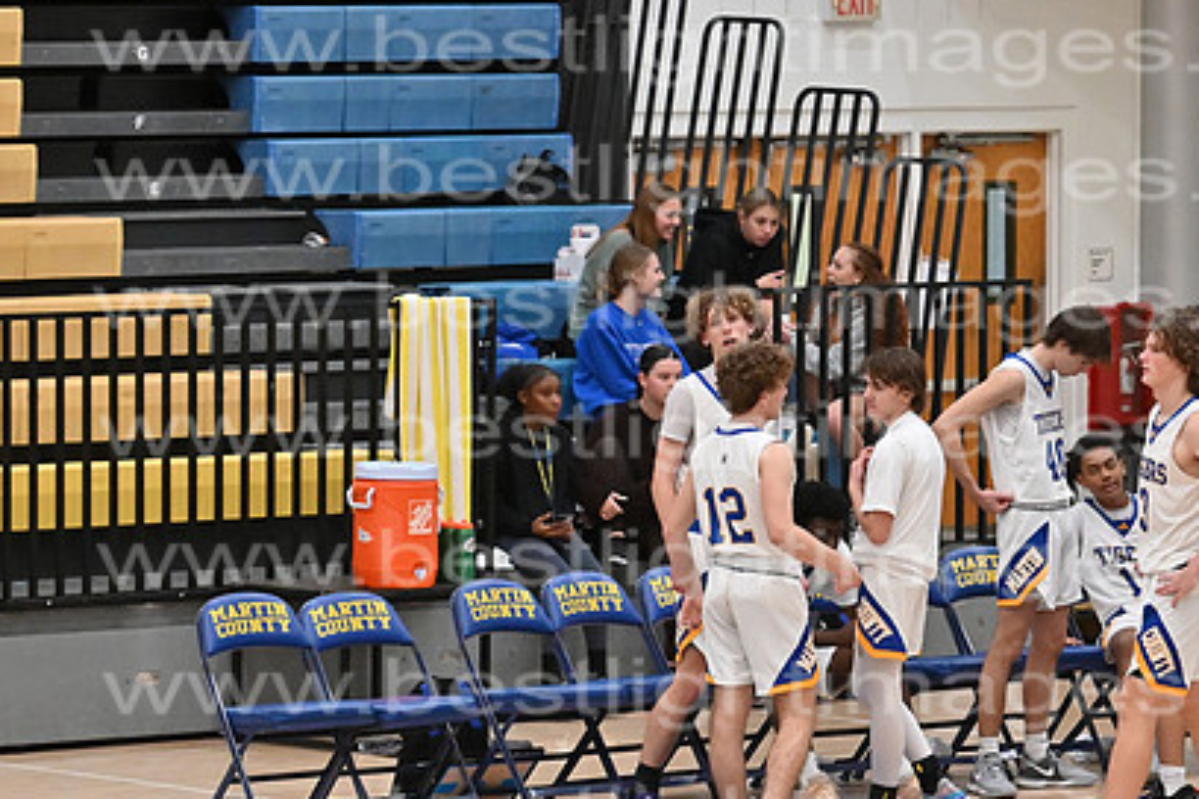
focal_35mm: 239
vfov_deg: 5.7
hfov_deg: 8.6
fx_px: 7959
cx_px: 770
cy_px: 501
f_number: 4
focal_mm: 112
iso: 5000
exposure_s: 1/800
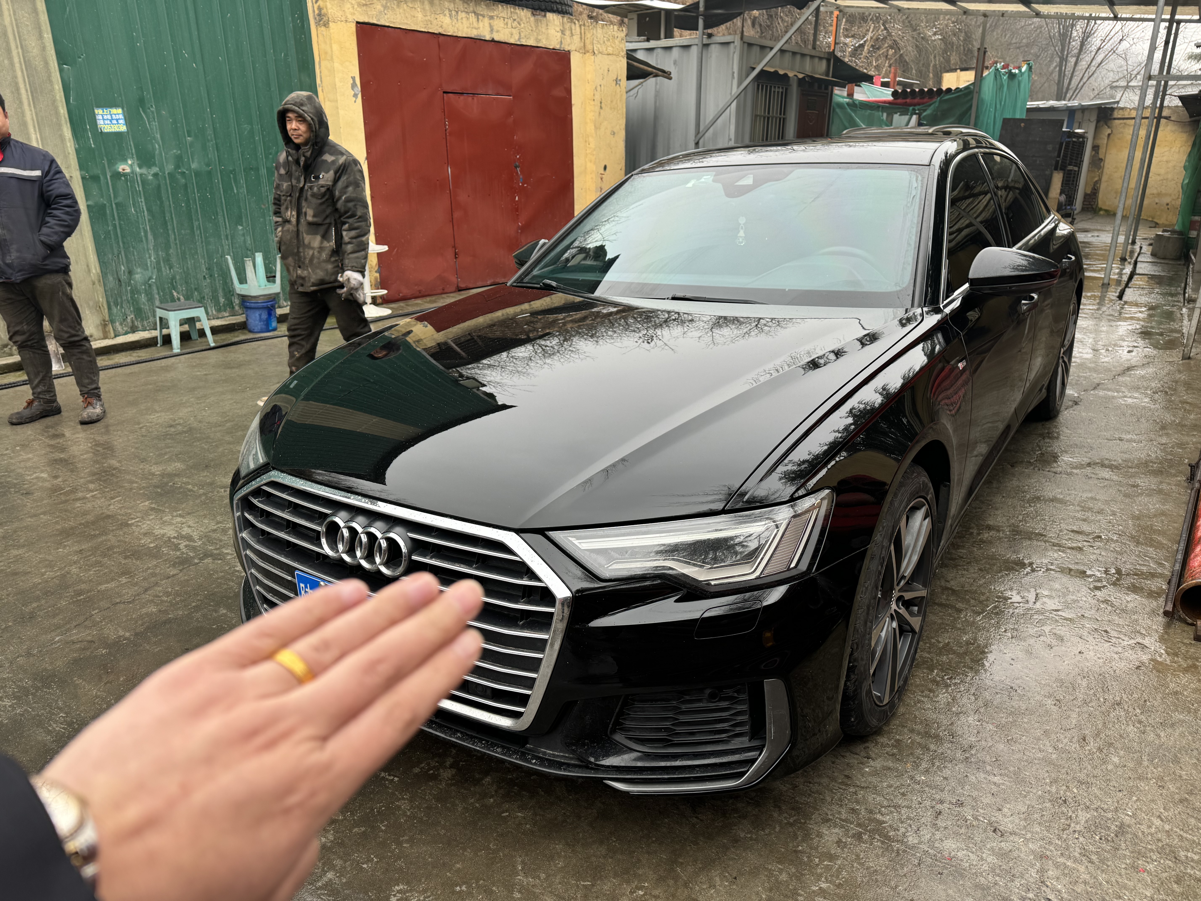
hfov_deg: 71.6
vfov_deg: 56.8
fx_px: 833
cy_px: 450
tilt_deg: -19.2
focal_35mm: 24
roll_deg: +0.9
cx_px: 600
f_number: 1.78
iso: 64
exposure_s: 1/171
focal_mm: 6.76
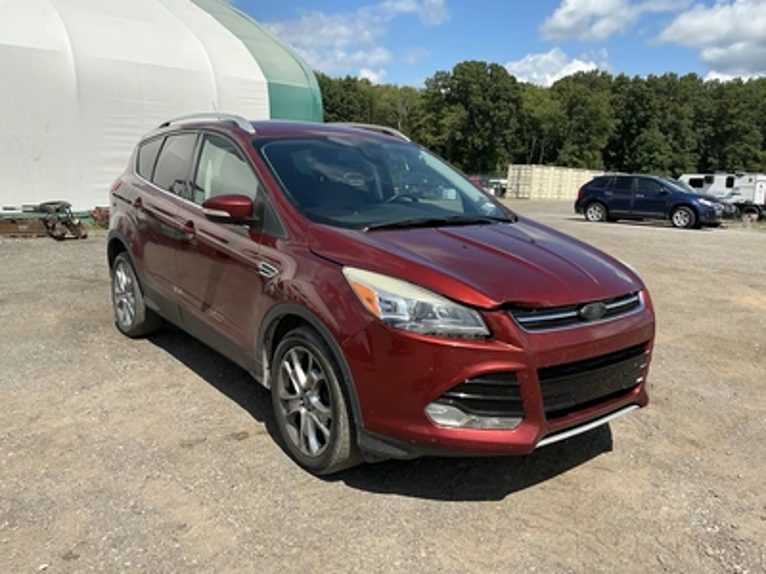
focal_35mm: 28
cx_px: 383
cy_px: 287
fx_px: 620
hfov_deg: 63.4
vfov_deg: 49.7
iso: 25
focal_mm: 3
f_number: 1.8
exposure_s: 1/1912
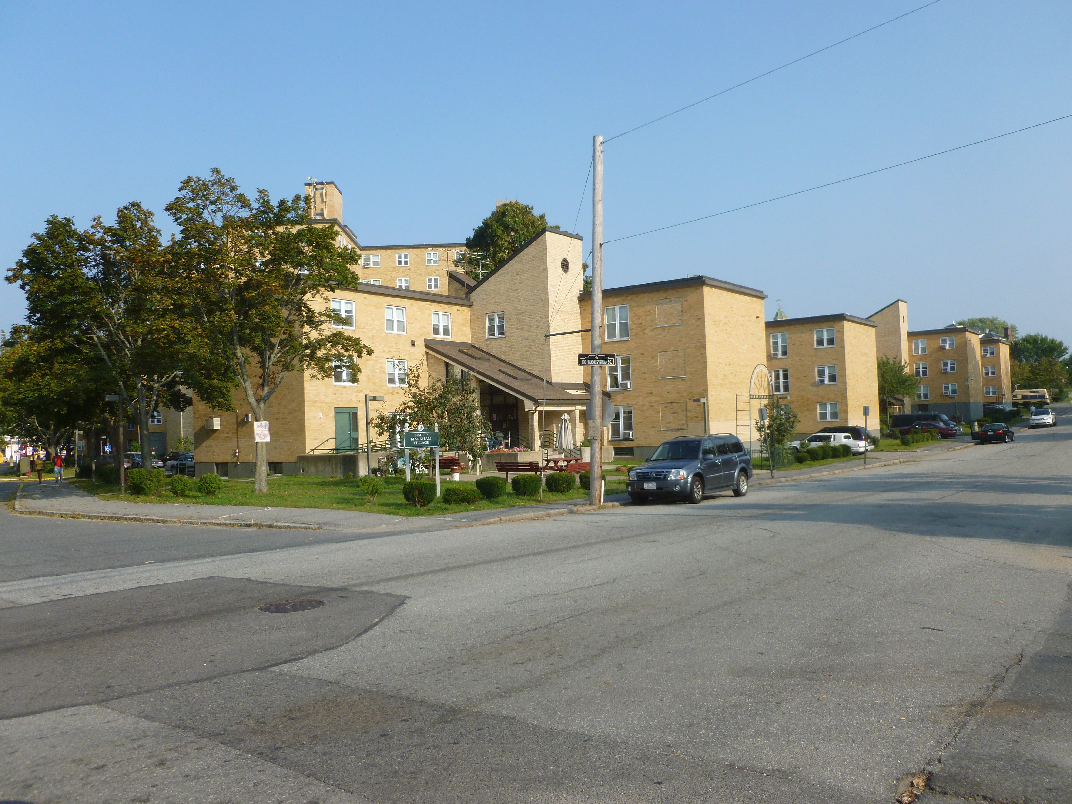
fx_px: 867
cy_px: 402
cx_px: 536
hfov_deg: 63.4
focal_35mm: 28
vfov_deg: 49.7
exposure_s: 1/800
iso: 100
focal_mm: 5
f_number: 3.3
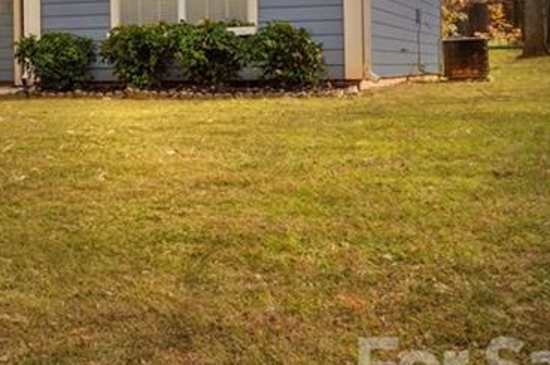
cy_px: 45
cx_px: -106
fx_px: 1144
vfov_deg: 17.9
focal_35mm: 75
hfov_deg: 24.5
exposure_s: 1/100
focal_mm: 27
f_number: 9
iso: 100
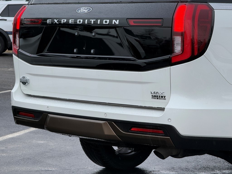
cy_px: 87
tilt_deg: -4.2
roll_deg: -0.9
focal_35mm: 120
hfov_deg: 16.4
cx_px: 116
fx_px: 804
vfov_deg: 12.3
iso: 50
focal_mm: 15.66
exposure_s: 1/270
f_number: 2.8
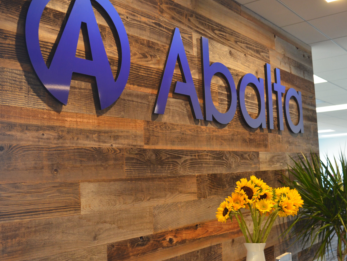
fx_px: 401
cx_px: 170
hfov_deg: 46.8
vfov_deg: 36.0
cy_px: 131
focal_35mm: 40
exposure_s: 1/50
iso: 800
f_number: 4
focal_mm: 24
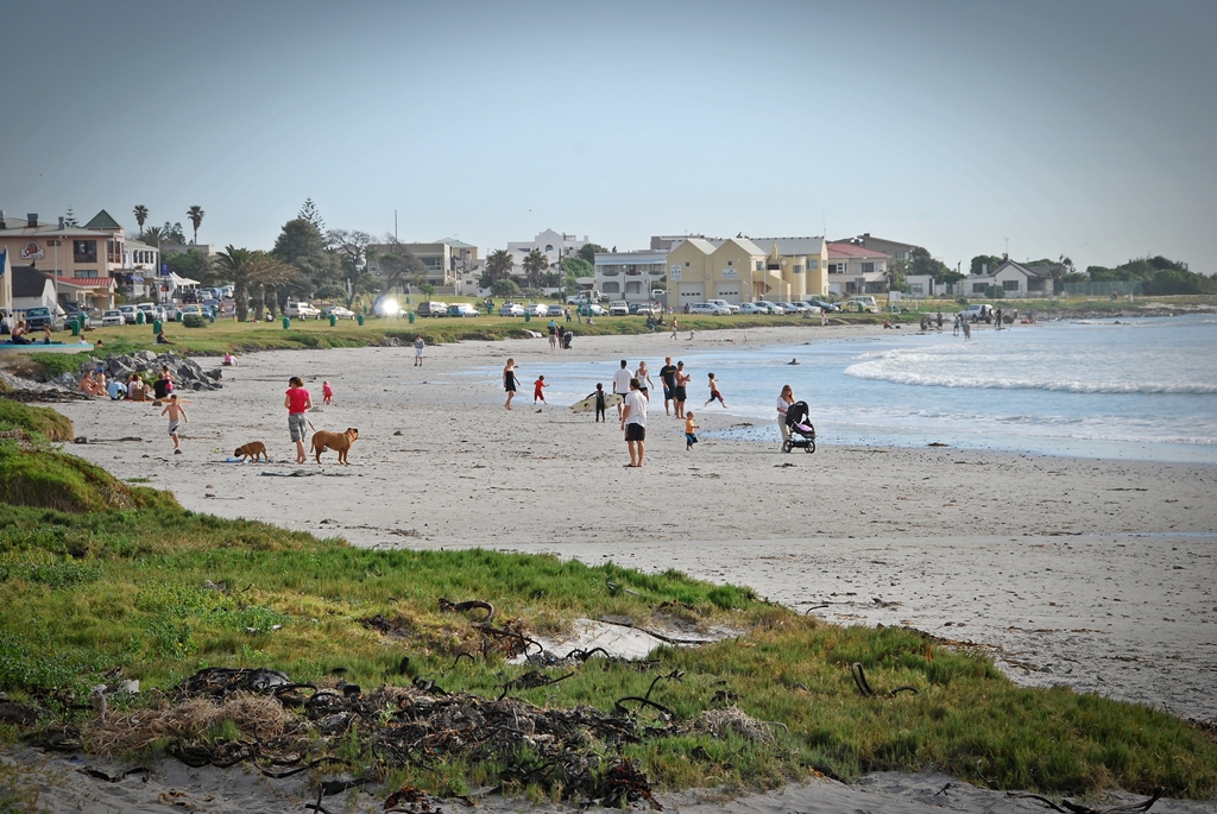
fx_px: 4822
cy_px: 407
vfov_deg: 9.7
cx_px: 608
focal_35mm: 142
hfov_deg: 14.4
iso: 200
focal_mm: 95
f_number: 11
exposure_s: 1/250
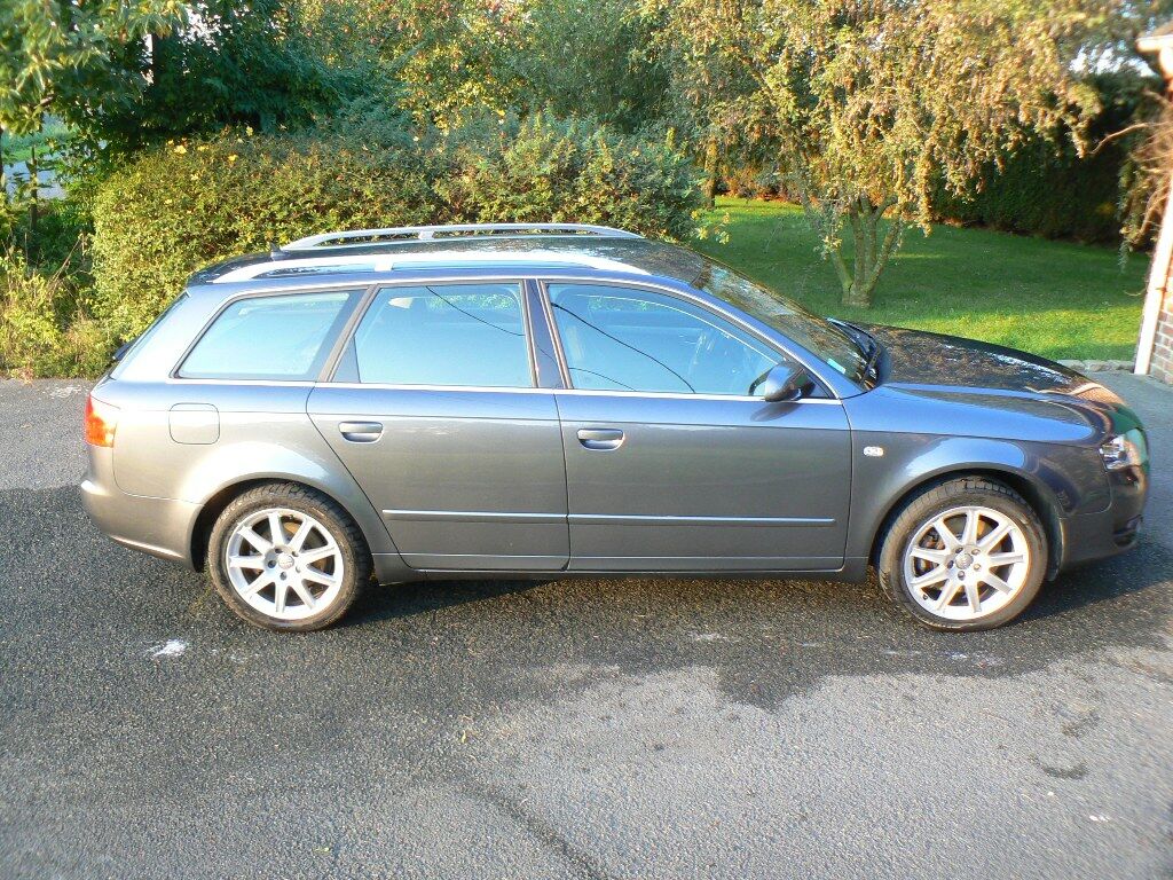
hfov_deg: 38.9
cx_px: 586
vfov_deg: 29.7
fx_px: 1660
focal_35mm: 49
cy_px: 440
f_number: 2.8
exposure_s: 1/50
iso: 80
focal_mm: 8.2
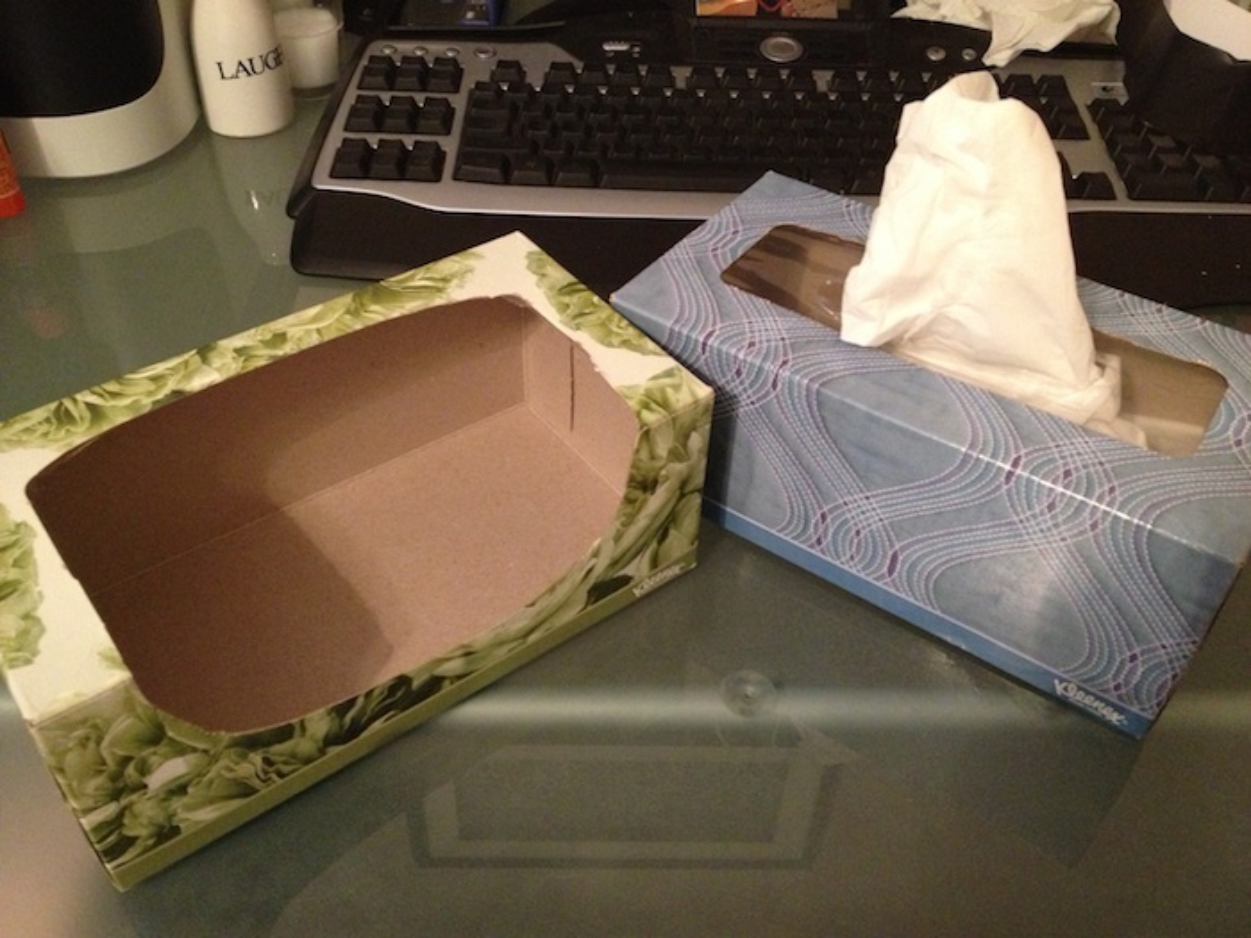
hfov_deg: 52.6
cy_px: 469
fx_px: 1265
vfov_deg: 40.7
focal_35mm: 35
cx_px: 626
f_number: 2.4
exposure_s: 1/15
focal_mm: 4.28
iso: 500
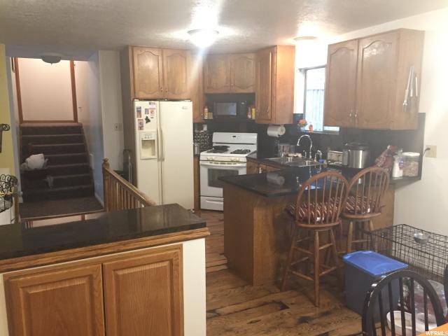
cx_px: 224
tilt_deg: -8.5
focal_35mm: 29
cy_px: 168
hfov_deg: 61.7
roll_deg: +1.1
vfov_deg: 48.2
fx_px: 375
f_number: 2.2
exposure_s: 1/24
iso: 250
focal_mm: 4.15
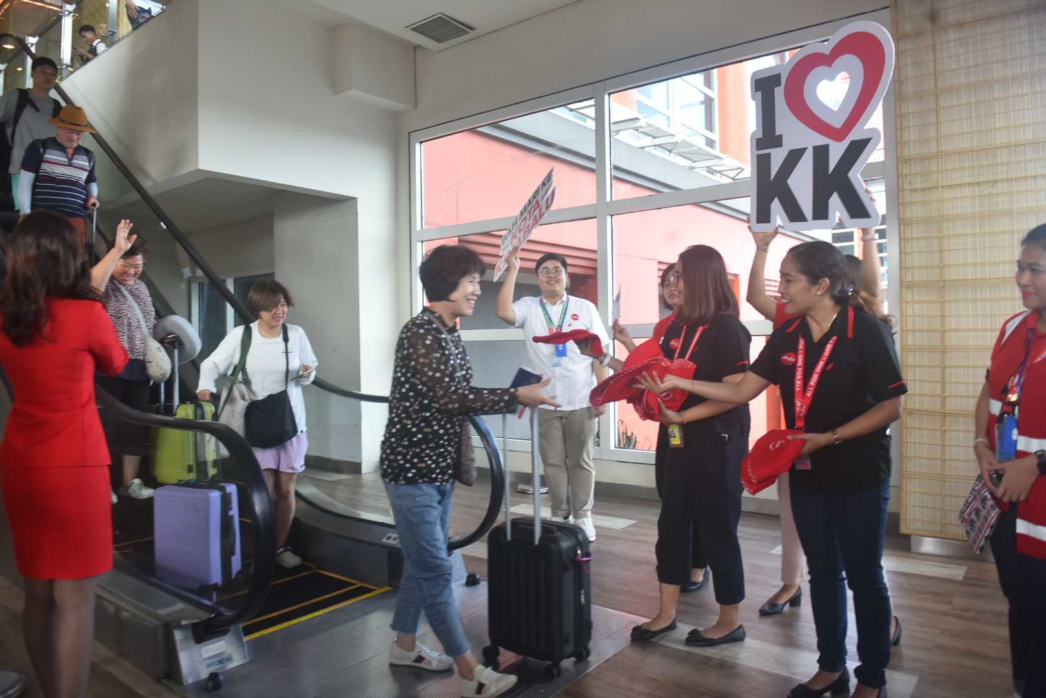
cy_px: 349
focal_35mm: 40
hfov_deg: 48.5
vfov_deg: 33.4
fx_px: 1162
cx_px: 523
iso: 800
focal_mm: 40
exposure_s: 1/200
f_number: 2.8
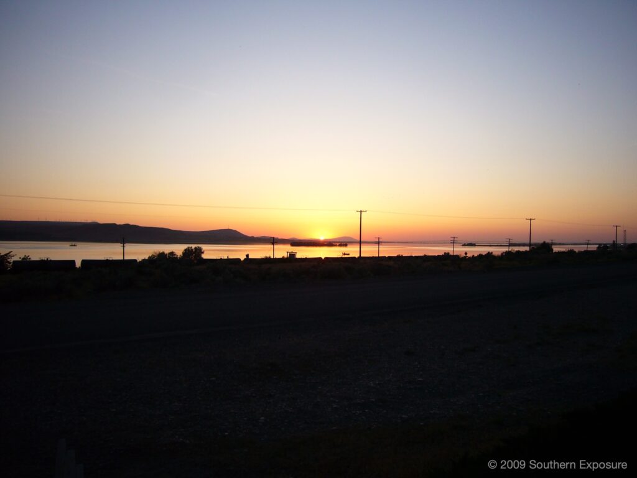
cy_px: 239
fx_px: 515
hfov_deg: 63.4
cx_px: 318
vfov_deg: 49.7
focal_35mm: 28
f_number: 2.8
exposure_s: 1/200
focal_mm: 4.6
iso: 80
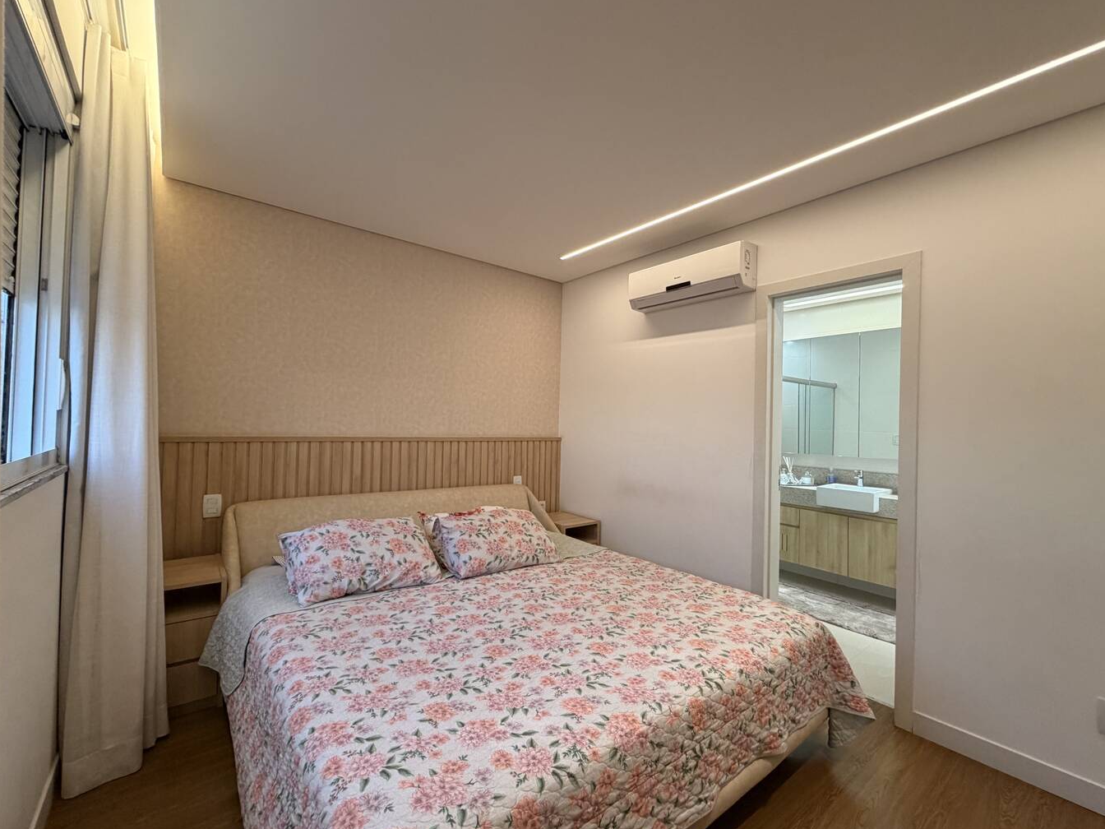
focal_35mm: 15
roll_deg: -1.3
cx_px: 548
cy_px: 414
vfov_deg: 81.7
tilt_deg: +0.7
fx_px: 479
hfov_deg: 98.2
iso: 200
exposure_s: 1/60
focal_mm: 2.22
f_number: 2.2
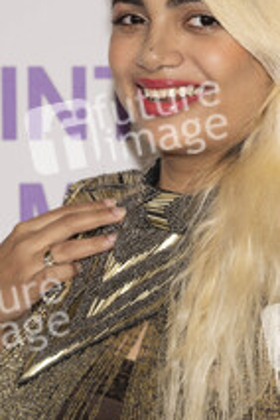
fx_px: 2625
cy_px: 227
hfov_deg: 6.1
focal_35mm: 225
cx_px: 183
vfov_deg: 9.1
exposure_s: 1/200
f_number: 6.3
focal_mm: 120
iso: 800
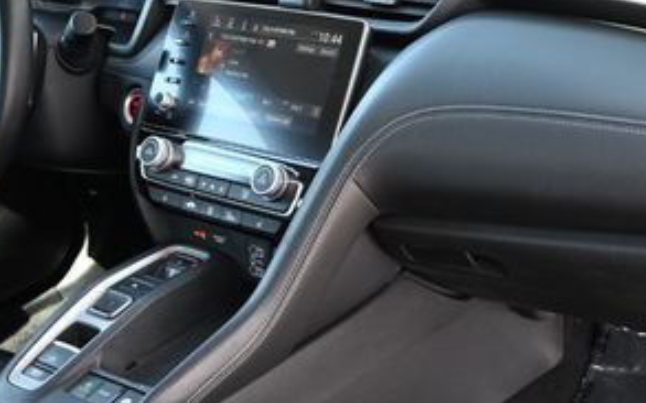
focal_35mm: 62
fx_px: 1085
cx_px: 432
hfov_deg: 32.9
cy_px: 308
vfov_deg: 20.9
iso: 500
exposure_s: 1/125
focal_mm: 18.5
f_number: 3.8
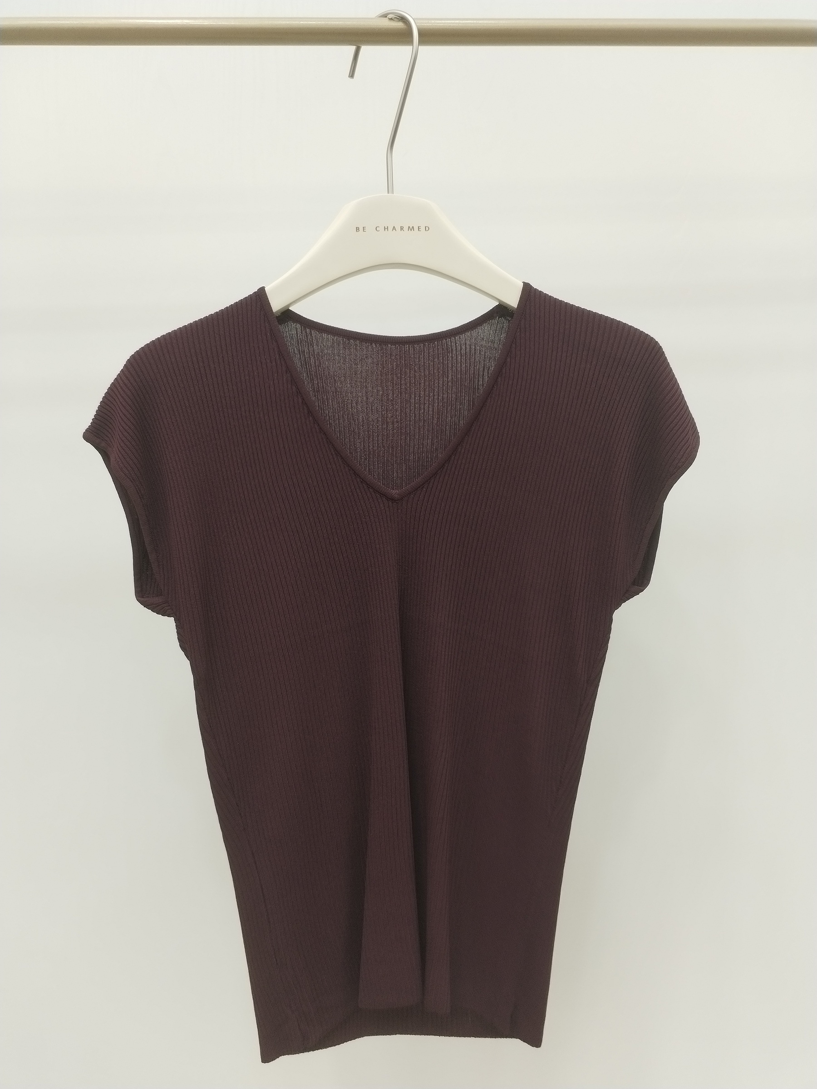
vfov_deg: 61.7
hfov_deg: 48.2
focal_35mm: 29
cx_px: 408
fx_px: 913
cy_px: 544
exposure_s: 1/60
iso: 191
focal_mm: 4.75
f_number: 1.8
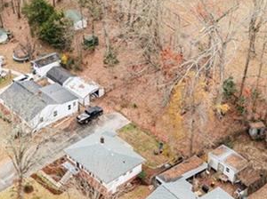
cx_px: 99
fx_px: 631
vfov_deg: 17.9
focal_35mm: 82
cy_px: 134
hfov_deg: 23.8
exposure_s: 1/160
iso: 100
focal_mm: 12.29
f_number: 2.8
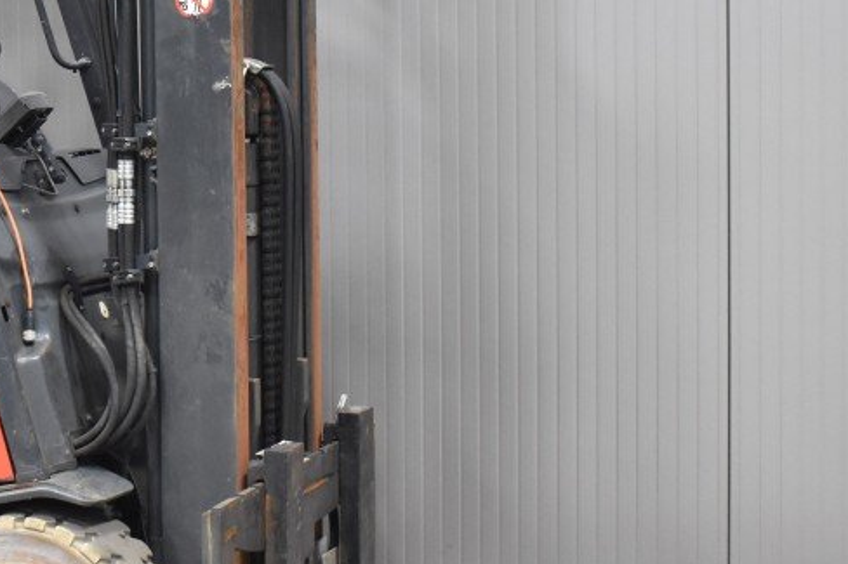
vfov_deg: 14.8
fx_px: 2172
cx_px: -36
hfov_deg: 21.2
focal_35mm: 92
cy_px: 180
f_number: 5
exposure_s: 1/25
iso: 1600
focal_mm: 25
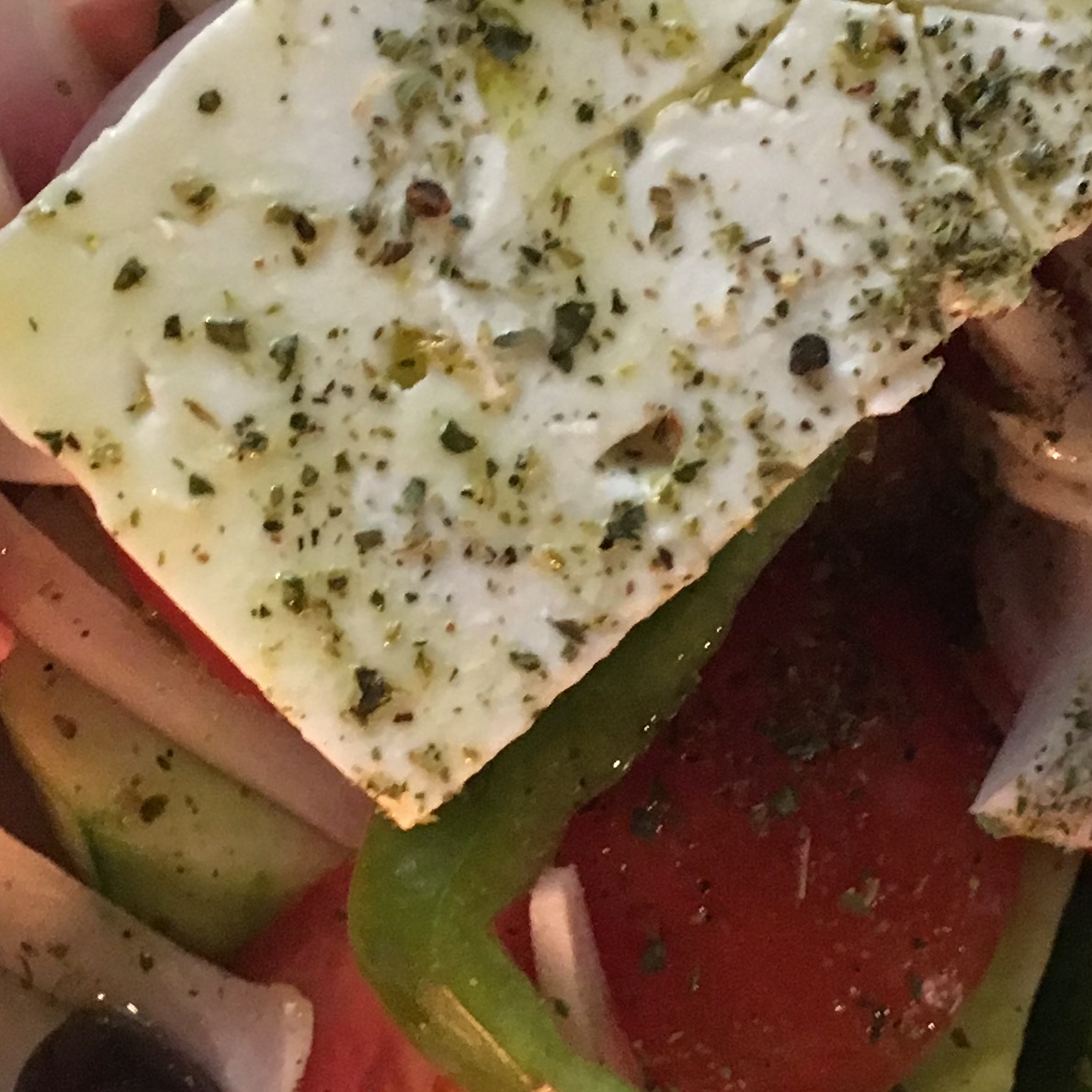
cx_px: 618
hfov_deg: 19.9
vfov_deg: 19.9
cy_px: 430
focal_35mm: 87
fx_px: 3105
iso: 400
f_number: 2.2
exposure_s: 1/17
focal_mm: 4.15
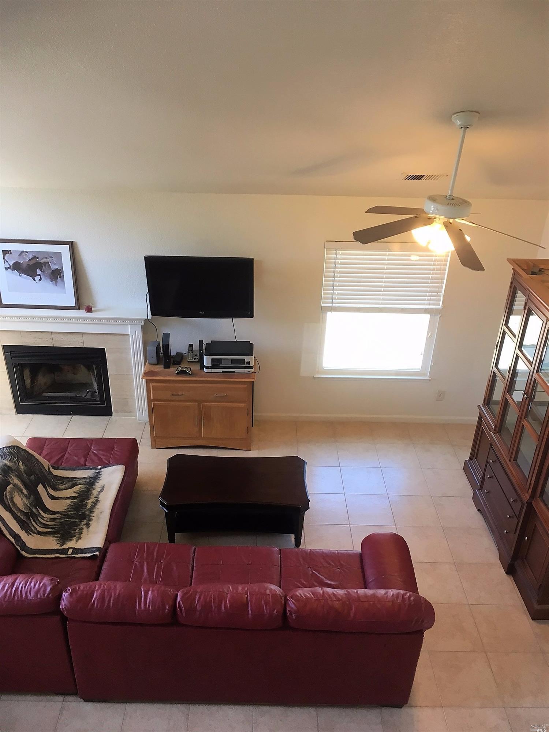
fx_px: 613
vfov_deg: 61.7
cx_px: 274
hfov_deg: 48.2
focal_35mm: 29
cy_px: 366
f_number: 2.2
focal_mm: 4.15
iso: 50
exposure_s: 1/30
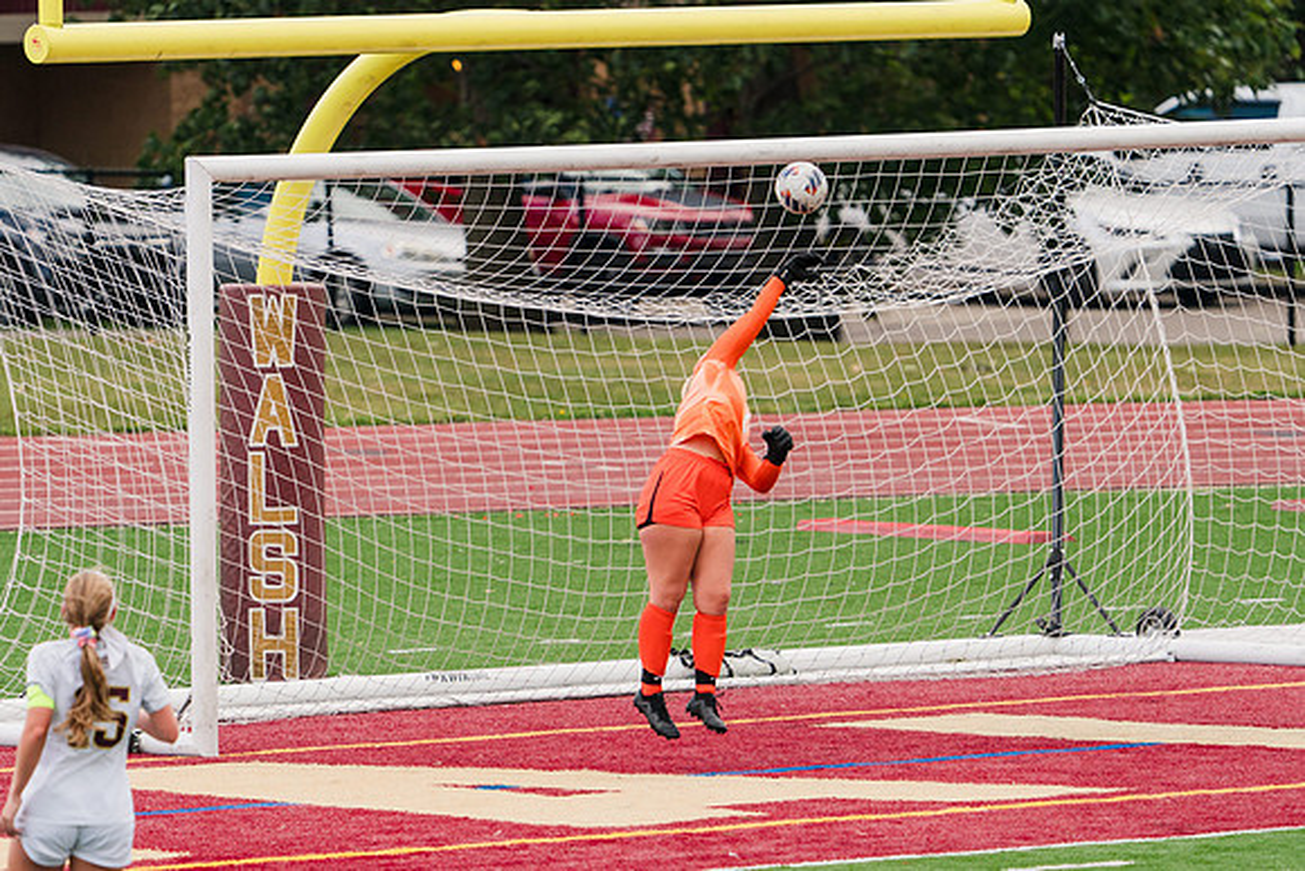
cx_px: 693
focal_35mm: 473
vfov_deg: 2.9
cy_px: 518
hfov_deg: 4.4
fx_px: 17137
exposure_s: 1/1600
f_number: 6.3
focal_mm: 397
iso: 1000
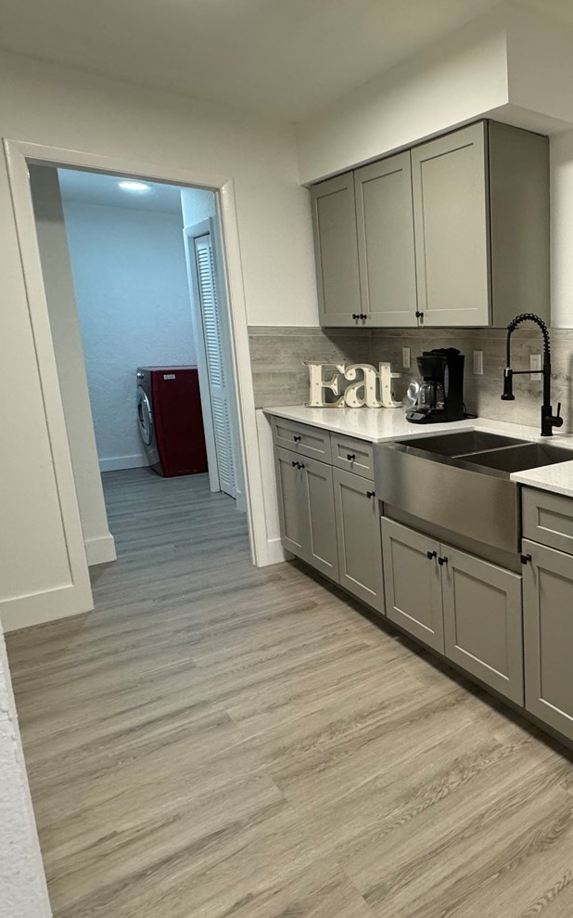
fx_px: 600
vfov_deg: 74.7
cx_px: 602
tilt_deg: -10.3
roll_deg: -0.7
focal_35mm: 24
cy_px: 436
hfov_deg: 42.4
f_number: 2.2
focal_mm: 2.22
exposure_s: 1/120
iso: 320
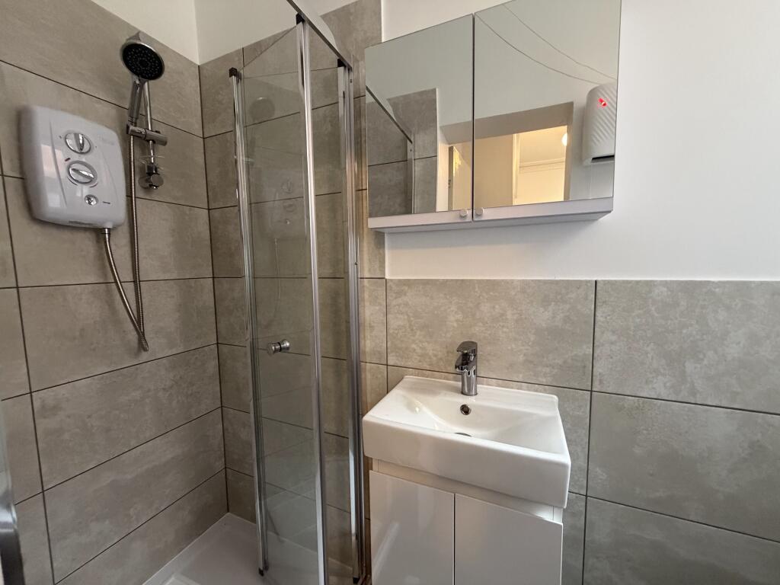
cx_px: 390
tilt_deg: -4.1
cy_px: 292
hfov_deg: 102.1
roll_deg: +1.0
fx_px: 315
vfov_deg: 85.7
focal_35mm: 14
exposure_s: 1/50
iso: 500
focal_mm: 2.22
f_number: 2.2
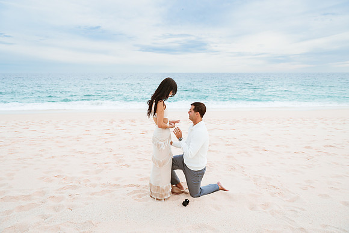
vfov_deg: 52.1
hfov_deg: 72.5
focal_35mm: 25
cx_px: 174
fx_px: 238
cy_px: 116
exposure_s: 1/4000
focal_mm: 24
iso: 250
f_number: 2.8
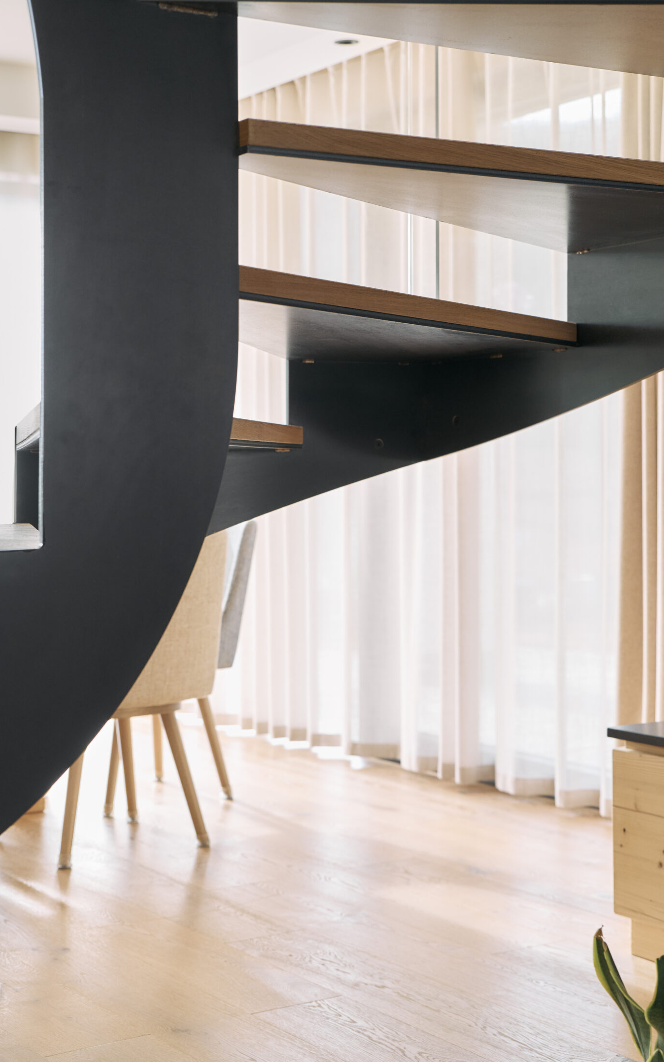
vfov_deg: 33.0
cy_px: 507
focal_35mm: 62
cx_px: 401
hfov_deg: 20.9
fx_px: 1796
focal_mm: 52
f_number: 4
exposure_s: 1/100
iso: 640
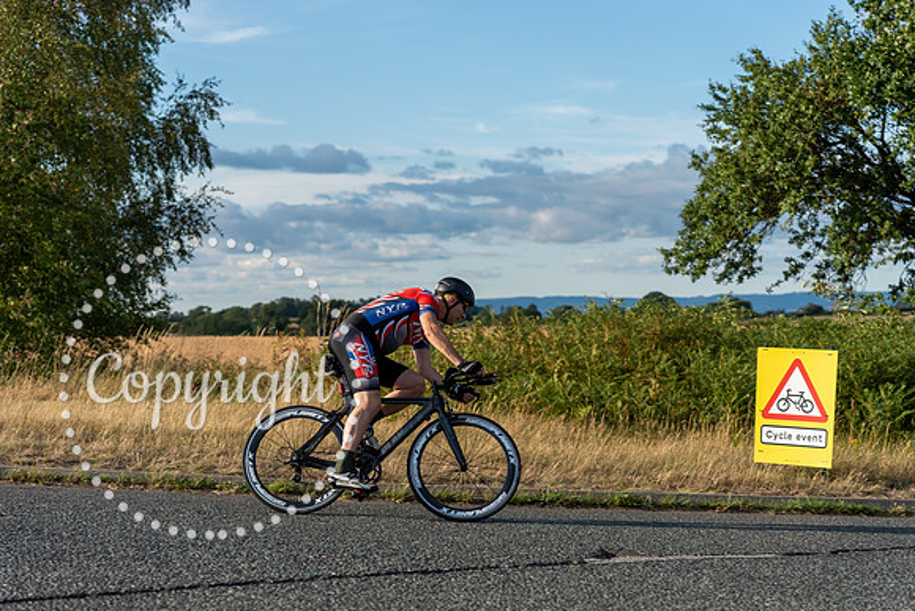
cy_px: 306
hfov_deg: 27.7
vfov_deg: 18.7
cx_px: 458
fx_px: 1856
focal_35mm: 73
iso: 100
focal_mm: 73
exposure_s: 1/1000
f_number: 4
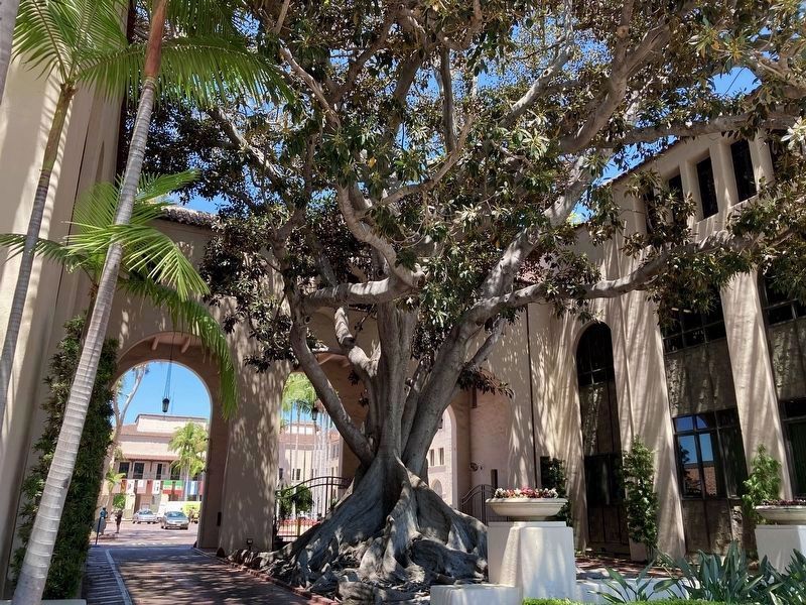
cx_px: 403
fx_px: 652
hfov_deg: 63.4
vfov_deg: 49.7
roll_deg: -0.8
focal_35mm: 28
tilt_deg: +17.9
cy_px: 302
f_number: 1.8
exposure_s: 1/232
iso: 20
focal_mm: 3.99
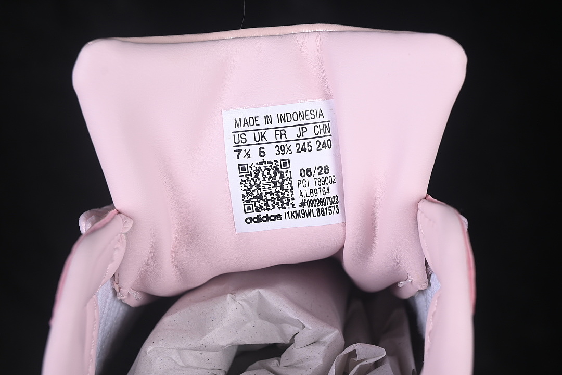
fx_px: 1171
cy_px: 188
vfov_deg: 18.2
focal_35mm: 75
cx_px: 281
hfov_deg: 27.0
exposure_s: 1/80
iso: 160
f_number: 8
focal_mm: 50
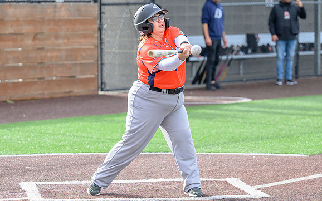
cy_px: 95
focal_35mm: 170
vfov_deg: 7.7
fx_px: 1492
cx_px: 123
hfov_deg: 12.3
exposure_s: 1/2000
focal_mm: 115
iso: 640
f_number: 2.8
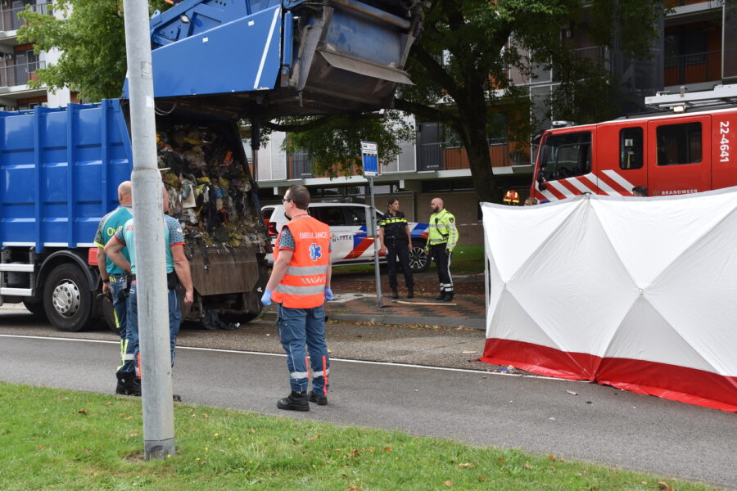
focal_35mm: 45
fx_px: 921
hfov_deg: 43.6
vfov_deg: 29.9
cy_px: 246
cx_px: 368
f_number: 7.1
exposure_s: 1/160
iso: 200
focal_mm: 30
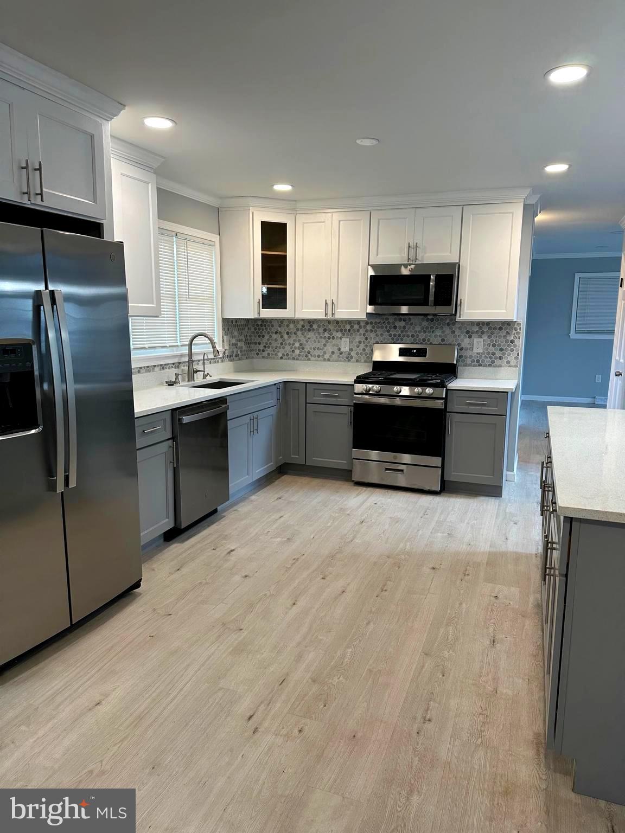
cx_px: 312
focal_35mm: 24
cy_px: 416
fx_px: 578
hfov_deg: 56.8
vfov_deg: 71.6
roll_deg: -0.7
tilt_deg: -10.0
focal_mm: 6.86
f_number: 1.78
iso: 125
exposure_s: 1/120
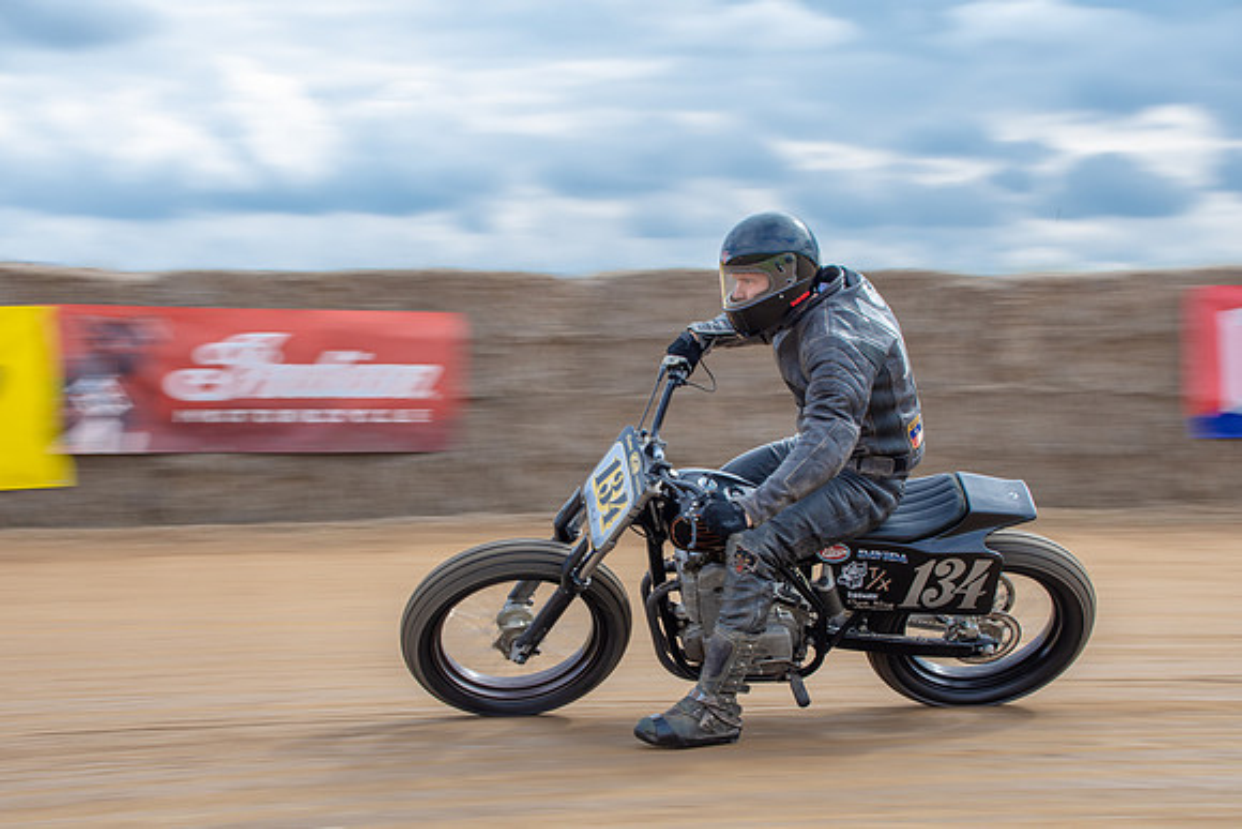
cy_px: 414
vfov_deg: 17.1
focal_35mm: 80
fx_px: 2759
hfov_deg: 25.4
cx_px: 621
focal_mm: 50
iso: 125
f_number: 8
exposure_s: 1/125
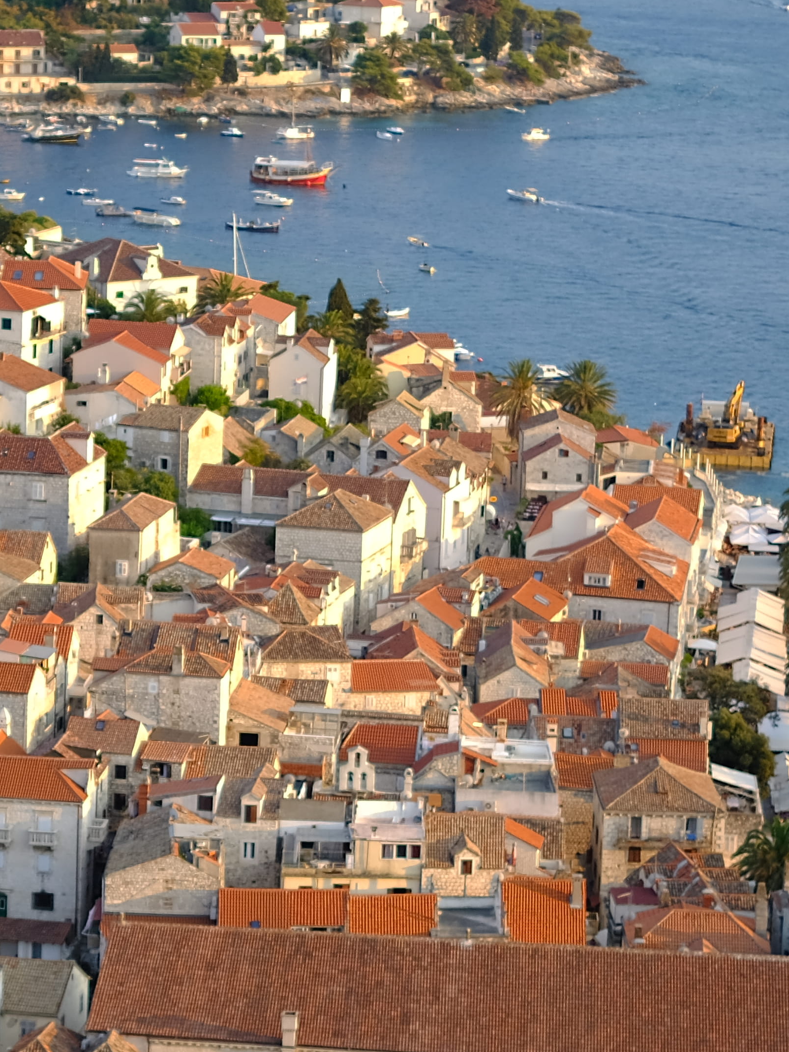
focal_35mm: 143
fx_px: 4345
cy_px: 584
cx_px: 106
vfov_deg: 13.8
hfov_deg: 10.3
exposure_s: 1/480
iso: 100
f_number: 1.4
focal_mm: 35
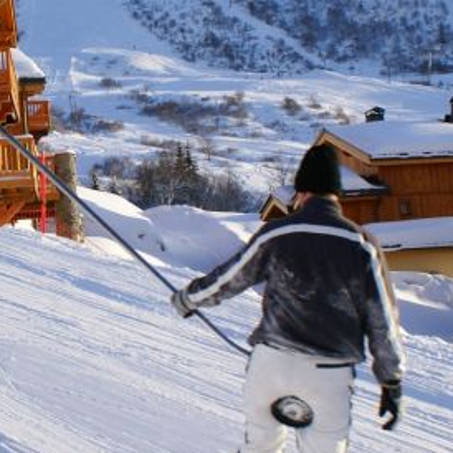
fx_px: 1377
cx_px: 50
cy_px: 155
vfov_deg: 18.6
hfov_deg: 18.4
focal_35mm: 93
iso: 100
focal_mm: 20
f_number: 10
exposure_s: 1/125
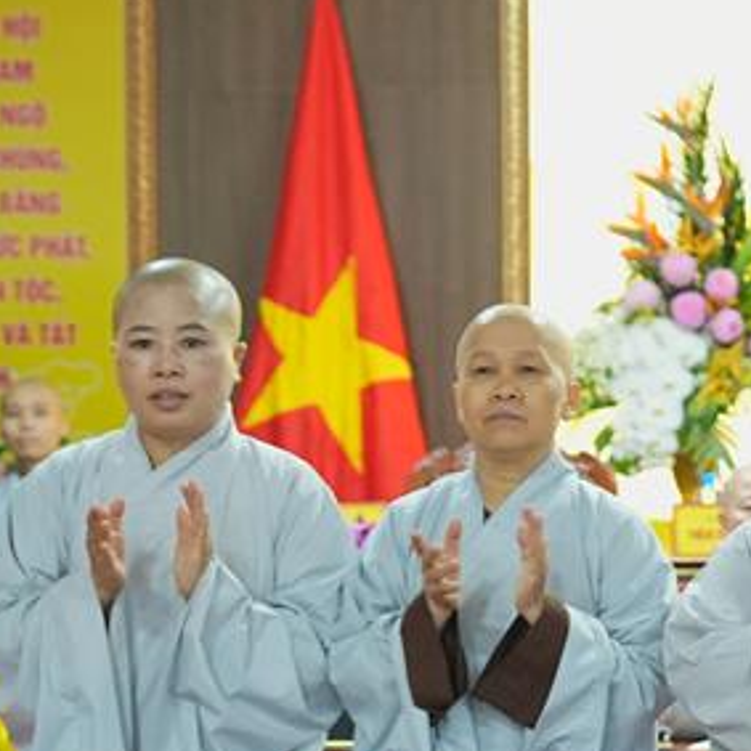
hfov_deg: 10.4
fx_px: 3976
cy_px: 579
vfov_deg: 10.8
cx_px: 1186
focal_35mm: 162
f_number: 3.2
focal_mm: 45
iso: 4000
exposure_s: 1/125
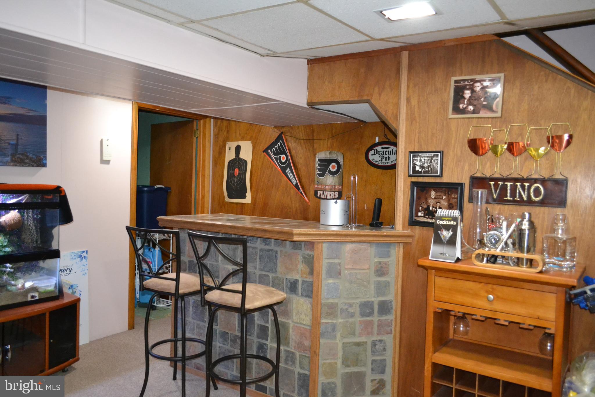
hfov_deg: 67.4
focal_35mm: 27
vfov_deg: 47.9
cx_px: 298
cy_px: 198
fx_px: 446
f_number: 3.5
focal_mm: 18
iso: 2800
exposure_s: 1/60
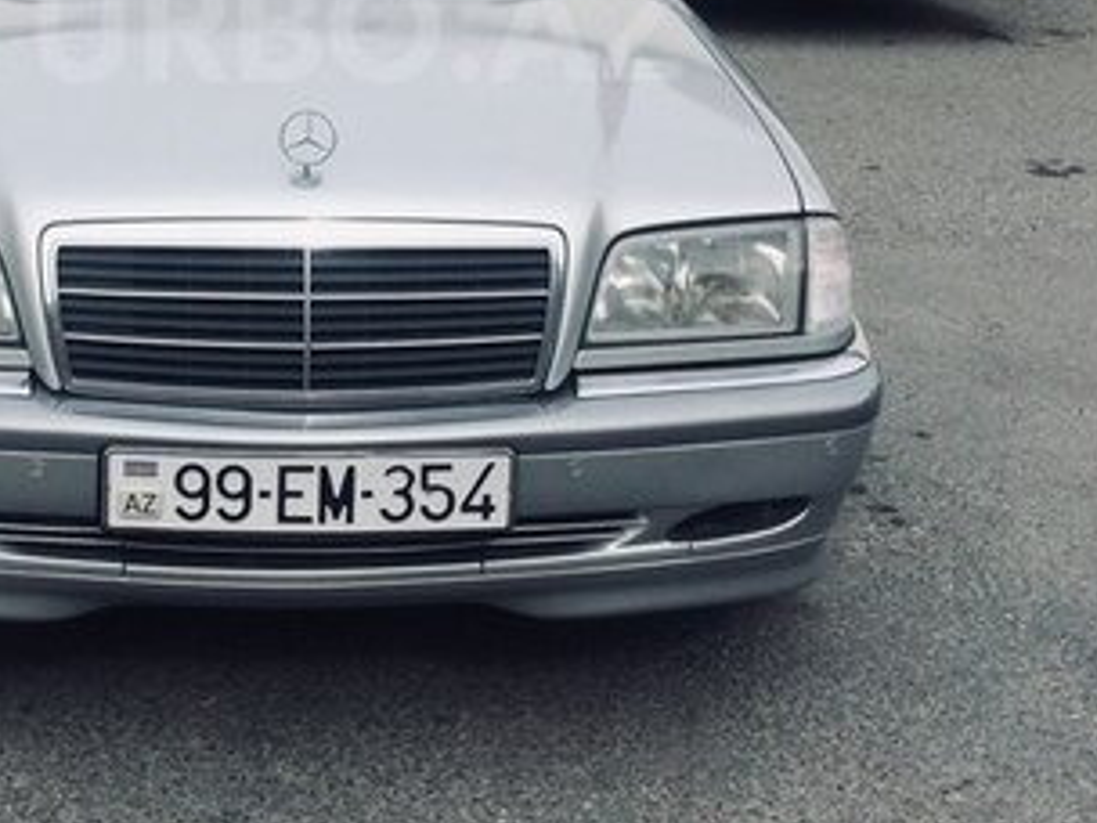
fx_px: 1997
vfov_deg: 22.5
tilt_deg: -13.2
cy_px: 27
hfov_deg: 30.4
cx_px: 314
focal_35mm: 63
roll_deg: -0.9
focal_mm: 4.15
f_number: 2.2
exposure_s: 1/1368
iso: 32
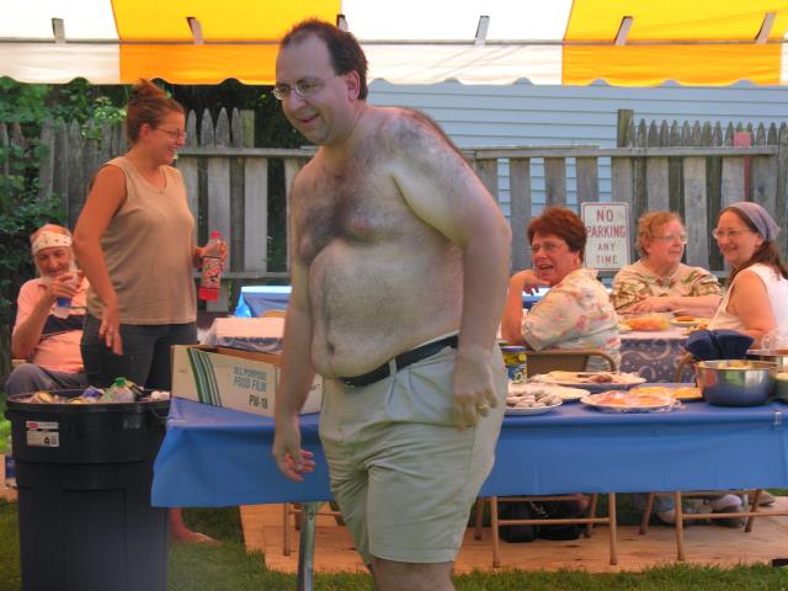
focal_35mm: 86
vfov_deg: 17.2
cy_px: 296
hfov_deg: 22.8
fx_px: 1958
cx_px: 394
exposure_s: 1/85.1
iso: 50
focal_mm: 21.8
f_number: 4.9
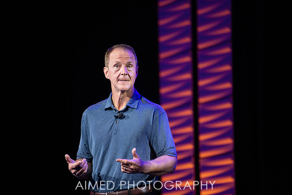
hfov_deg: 10.3
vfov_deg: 6.9
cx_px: 146
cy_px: 98
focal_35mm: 200
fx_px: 1623
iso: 1600
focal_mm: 200
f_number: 3.2
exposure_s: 1/320
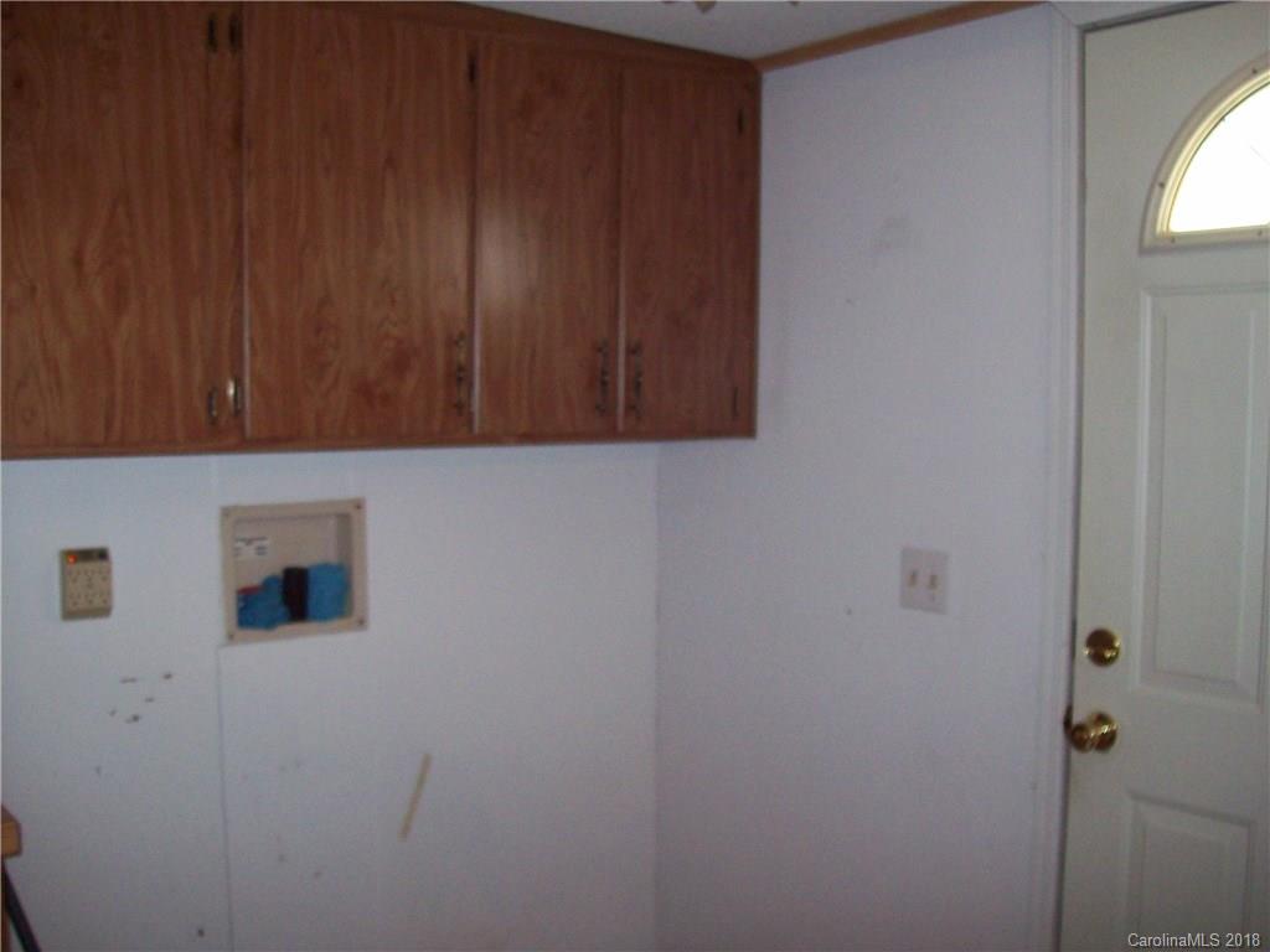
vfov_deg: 39.7
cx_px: 635
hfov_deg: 51.4
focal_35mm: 36
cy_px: 476
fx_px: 1321
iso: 200
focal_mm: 6
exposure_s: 1/64
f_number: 2.7
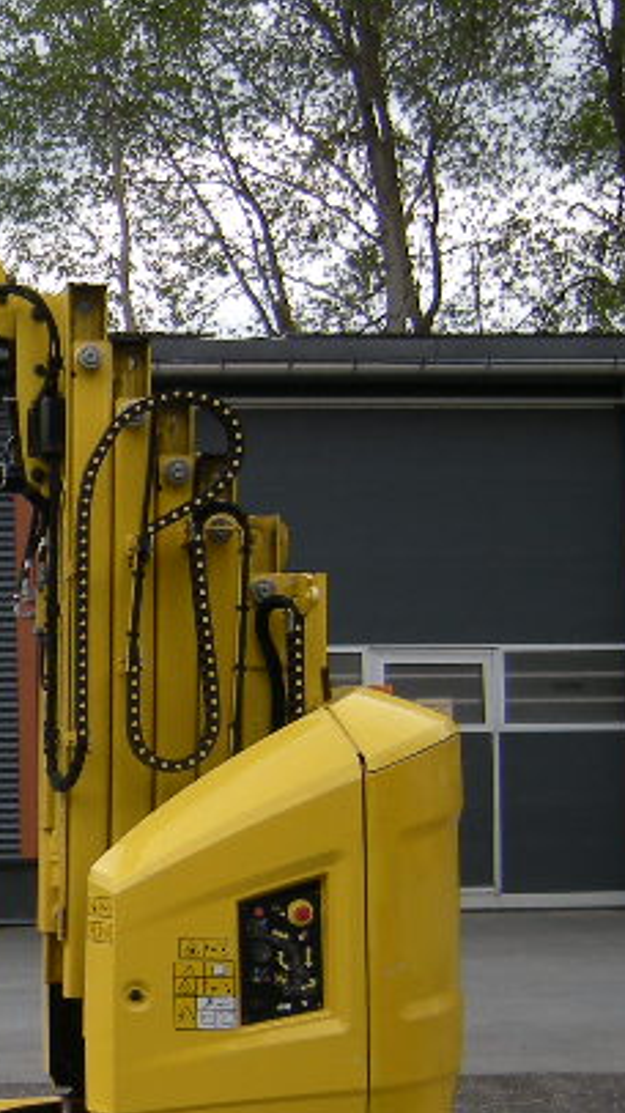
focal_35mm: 77
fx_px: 2271
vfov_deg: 27.4
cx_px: -439
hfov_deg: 14.2
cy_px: 743
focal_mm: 4.7
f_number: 2.8
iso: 64
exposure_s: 1/246
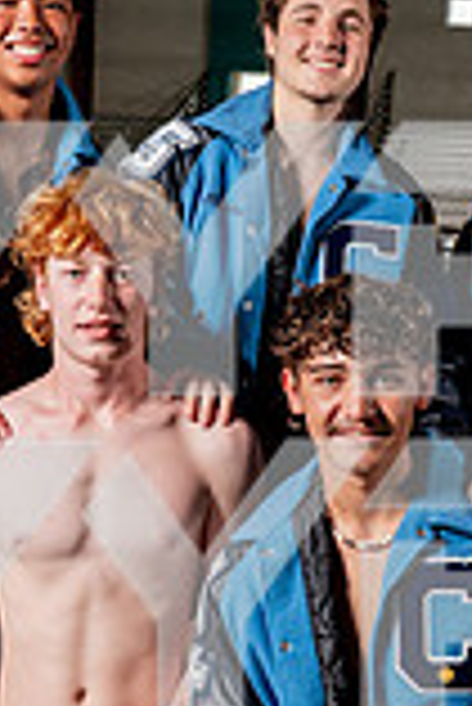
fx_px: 1629
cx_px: 310
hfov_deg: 16.5
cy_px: 580
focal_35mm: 83
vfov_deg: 24.0
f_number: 6.3
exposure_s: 1/250
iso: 400
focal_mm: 29
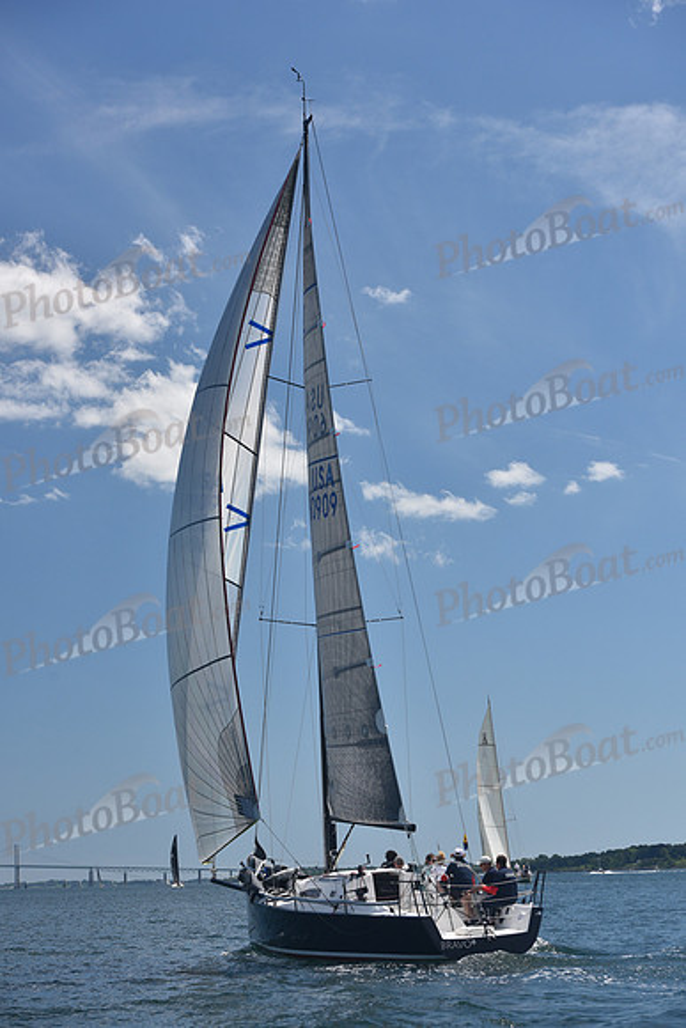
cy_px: 514
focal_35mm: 70
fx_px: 1999
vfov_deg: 28.8
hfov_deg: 19.5
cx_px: 343
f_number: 7.1
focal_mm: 70
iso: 320
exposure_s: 1/1000
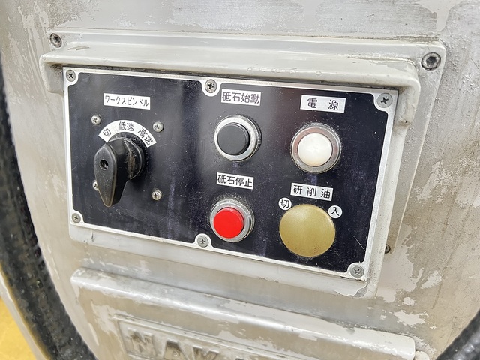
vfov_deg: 53.1
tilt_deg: -33.6
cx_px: 240
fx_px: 361
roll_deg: +1.9
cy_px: 180
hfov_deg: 67.3
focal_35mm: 26
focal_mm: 5.7
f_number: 1.5
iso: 500
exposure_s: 1/54
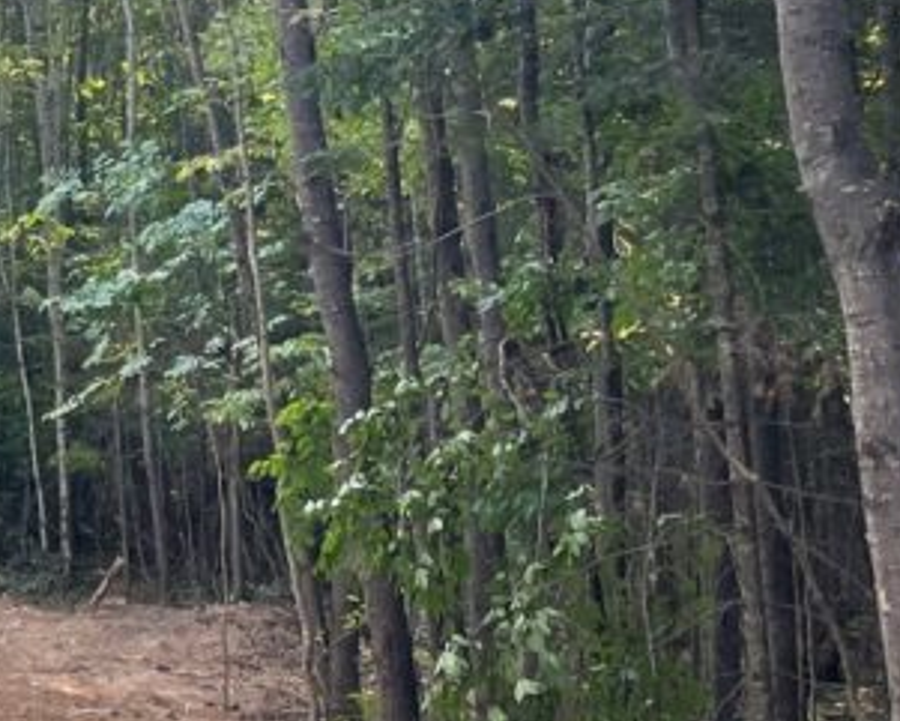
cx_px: -579
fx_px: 2398
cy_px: 102
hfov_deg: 18.1
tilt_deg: +8.0
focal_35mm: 90
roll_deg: +1.5
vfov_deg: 16.9
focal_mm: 4.2
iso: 32
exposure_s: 1/314
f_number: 1.6
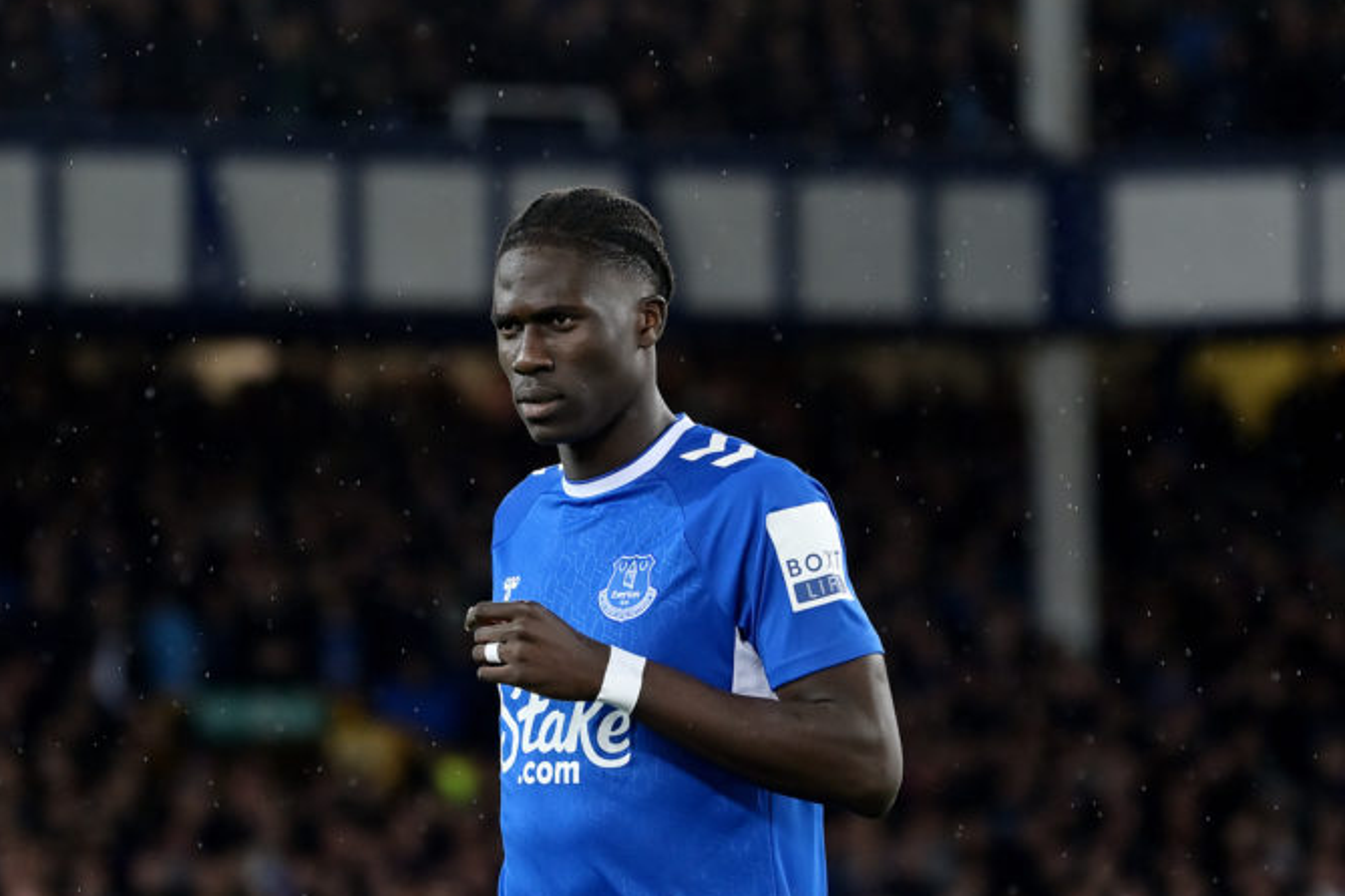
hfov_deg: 13.1
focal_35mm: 157
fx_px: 5865
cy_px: 494
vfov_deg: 8.7
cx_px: 700
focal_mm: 140
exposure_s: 1/1250
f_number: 2.8
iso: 1600
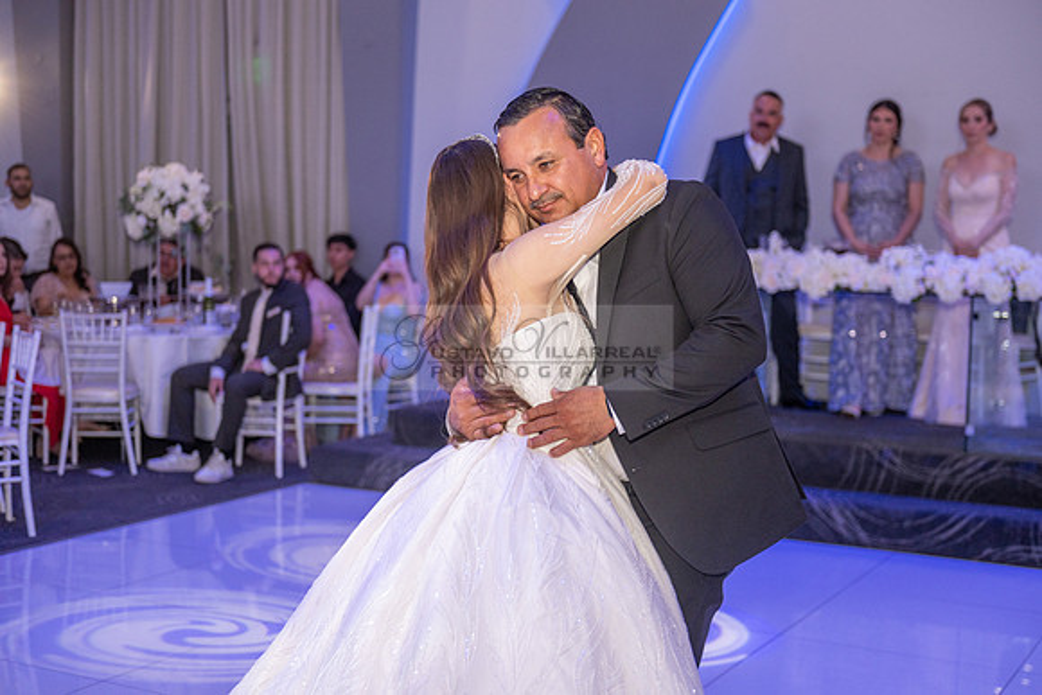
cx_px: 521
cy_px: 348
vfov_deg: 26.0
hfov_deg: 38.2
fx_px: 1505
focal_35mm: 52
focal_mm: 52
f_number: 2.8
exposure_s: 1/125
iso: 800
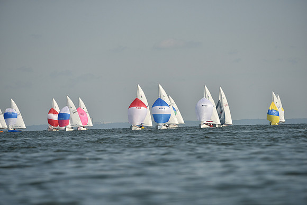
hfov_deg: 5.4
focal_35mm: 380
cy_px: 102
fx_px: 3241
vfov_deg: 3.6
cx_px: 154
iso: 250
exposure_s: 1/2500
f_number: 5.6
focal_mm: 380
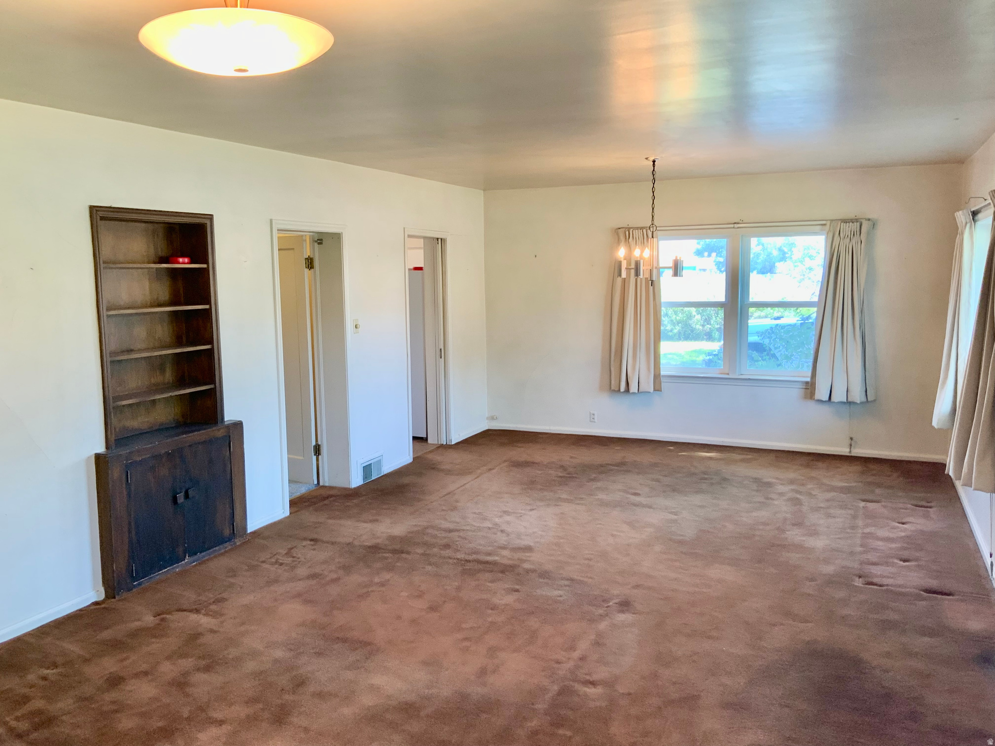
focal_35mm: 29
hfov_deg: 61.7
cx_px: 498
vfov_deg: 48.2
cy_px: 373
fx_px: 834
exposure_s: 1/60
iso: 80
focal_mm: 3
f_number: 1.8
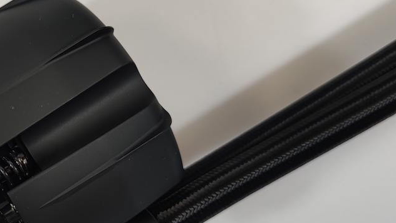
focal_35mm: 69
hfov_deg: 29.4
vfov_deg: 17.5
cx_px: 44
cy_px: 121
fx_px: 724
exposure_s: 1/100
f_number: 1.85
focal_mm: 6.78
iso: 106
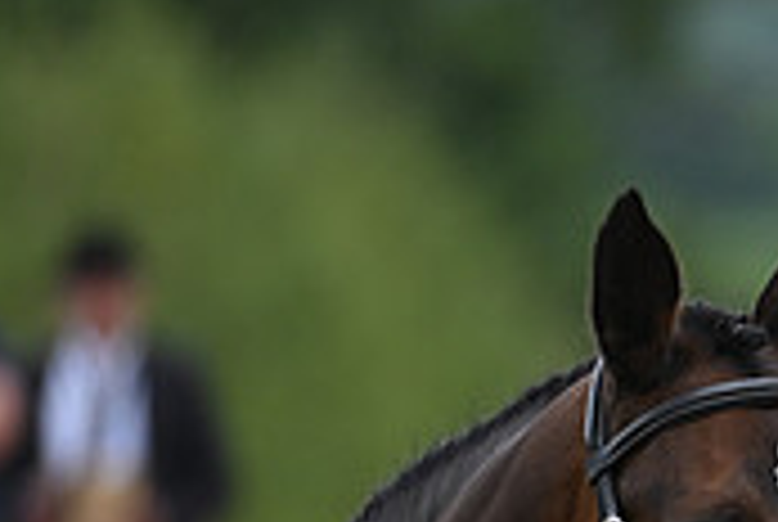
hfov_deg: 1.5
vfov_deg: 1.0
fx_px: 28987
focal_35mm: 1339
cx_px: 1259
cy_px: 682
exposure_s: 1/1600
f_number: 5.6
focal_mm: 400
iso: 560
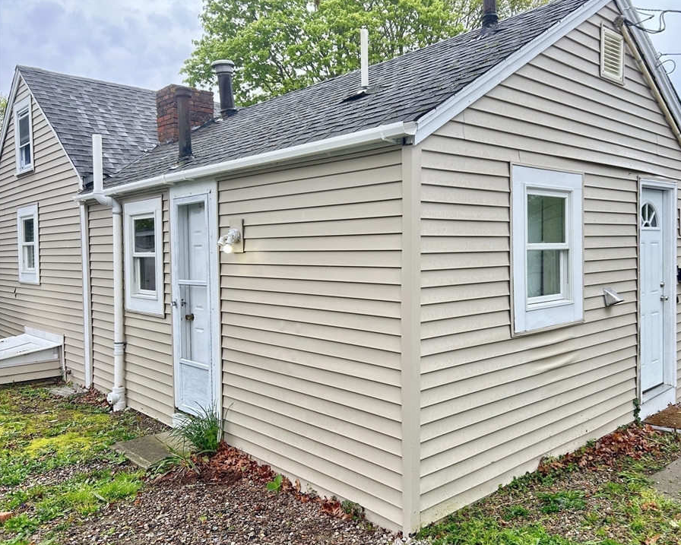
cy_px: 272
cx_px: 386
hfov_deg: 60.2
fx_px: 585
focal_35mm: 29
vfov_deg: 50.0
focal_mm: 5.7
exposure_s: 1/223
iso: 40
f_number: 1.5
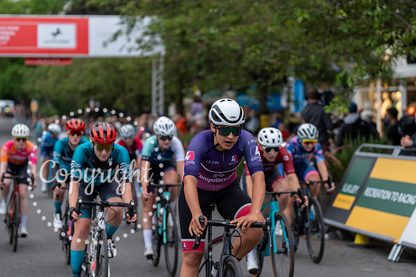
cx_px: 208
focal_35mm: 100
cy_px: 138
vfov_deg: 13.7
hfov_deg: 20.4
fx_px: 1156
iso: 640
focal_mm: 100
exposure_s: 1/800
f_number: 2.8
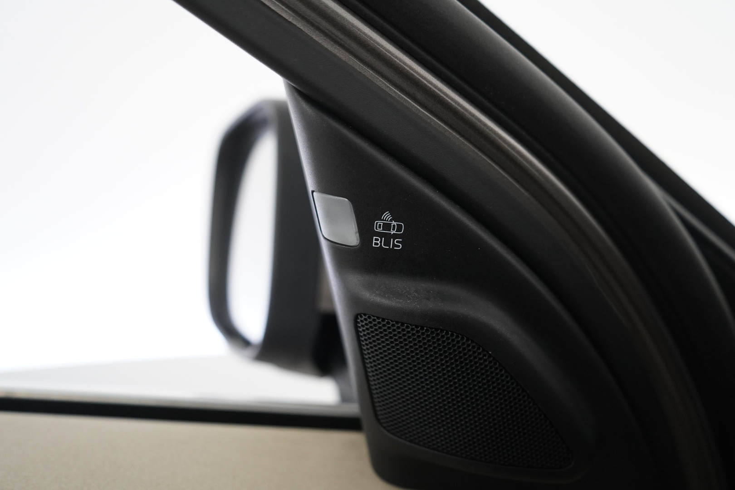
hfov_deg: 63.7
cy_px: 245
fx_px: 592
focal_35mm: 29
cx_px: 368
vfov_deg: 45.0
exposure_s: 1/60
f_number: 3.5
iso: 2500
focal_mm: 29
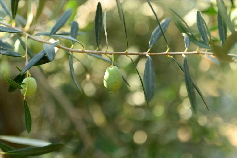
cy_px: 79
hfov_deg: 39.6
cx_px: 118
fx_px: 329
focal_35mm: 50
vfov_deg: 27.0
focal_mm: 50
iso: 200
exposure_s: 1/800
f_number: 1.8
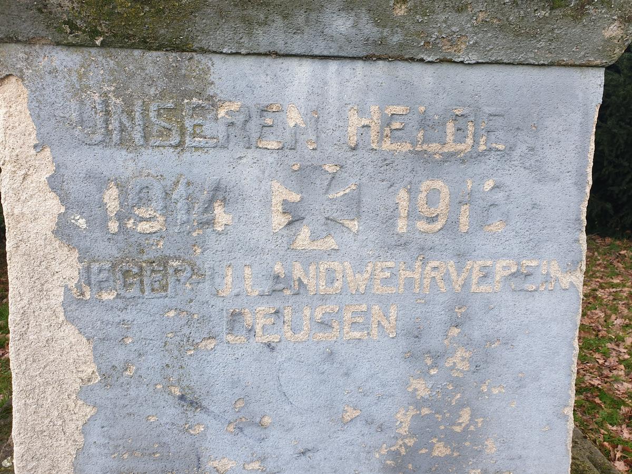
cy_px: 237
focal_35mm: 26
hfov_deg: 67.3
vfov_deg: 53.1
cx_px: 316
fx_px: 475
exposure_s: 1/118
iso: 50
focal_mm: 4.3
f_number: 2.4
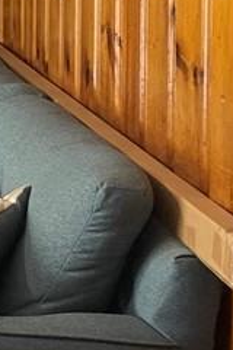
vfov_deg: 17.6
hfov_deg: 9.7
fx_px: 1078
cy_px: -69
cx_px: -453
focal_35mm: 111
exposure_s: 1/60
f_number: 1.6
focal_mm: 5.1
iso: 400
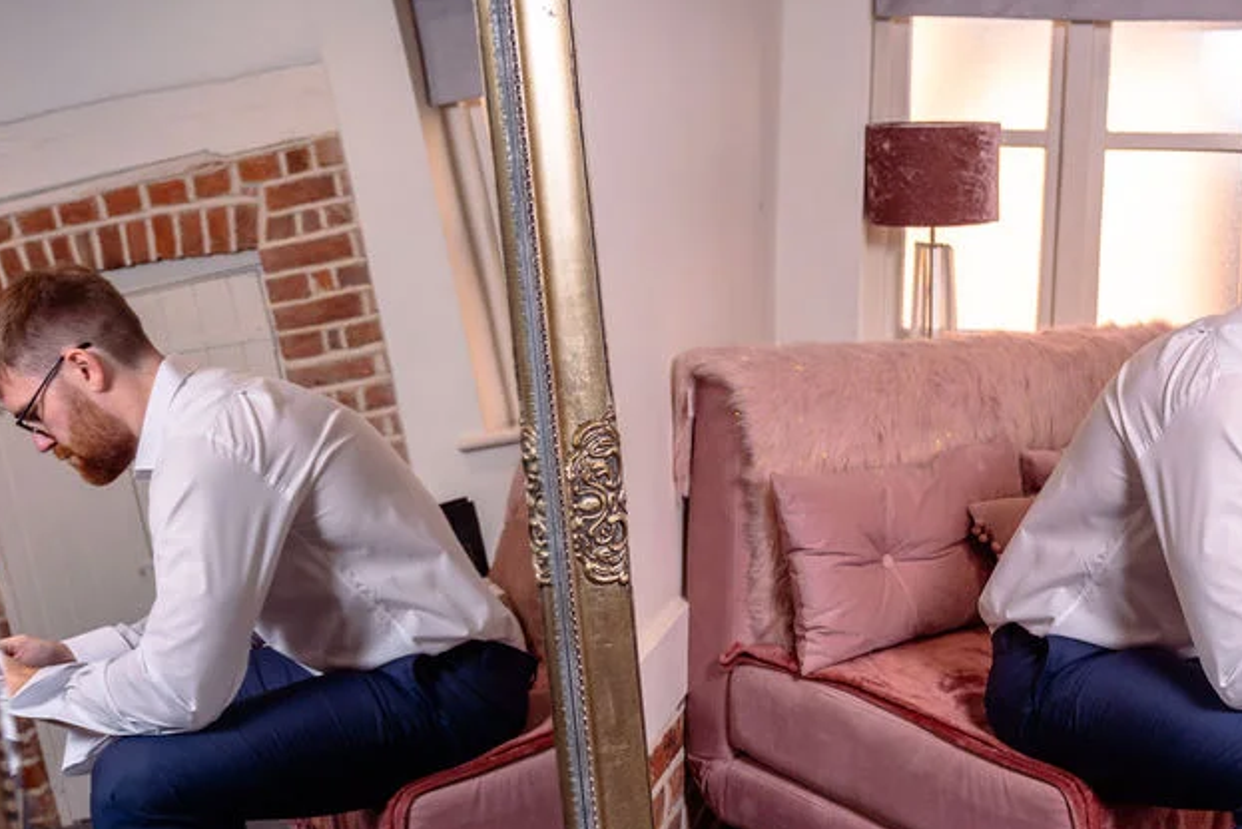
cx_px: 821
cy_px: 453
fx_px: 1588
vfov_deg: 29.3
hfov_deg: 42.2
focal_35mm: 46
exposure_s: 1/200
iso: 250
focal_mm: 28
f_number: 3.2
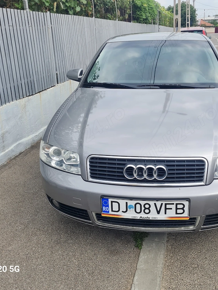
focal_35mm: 35
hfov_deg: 40.5
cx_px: 128
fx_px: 294
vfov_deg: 52.6
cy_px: 146
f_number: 1.8
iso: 50
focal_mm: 5.4
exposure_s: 1/688
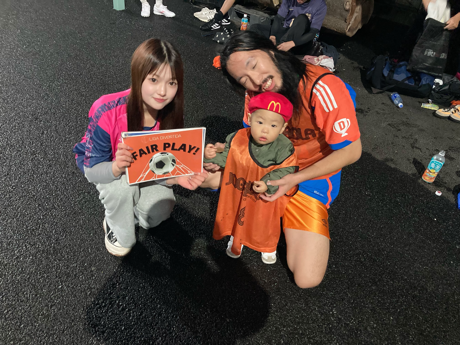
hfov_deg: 63.4
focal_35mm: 28
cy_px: 172
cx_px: 230
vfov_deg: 49.7
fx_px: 372
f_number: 1.8
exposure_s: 1/30
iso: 640
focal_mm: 3.99
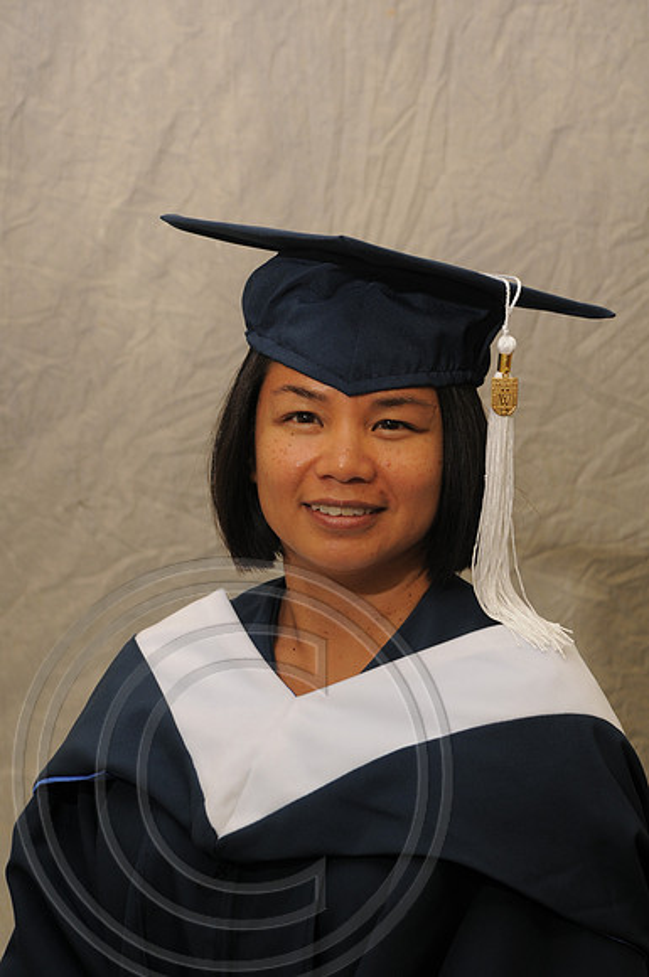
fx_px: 2522
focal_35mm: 93
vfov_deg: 21.9
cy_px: 488
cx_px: 324
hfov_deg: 14.7
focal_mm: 62
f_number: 5.6
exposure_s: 1/40
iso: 200
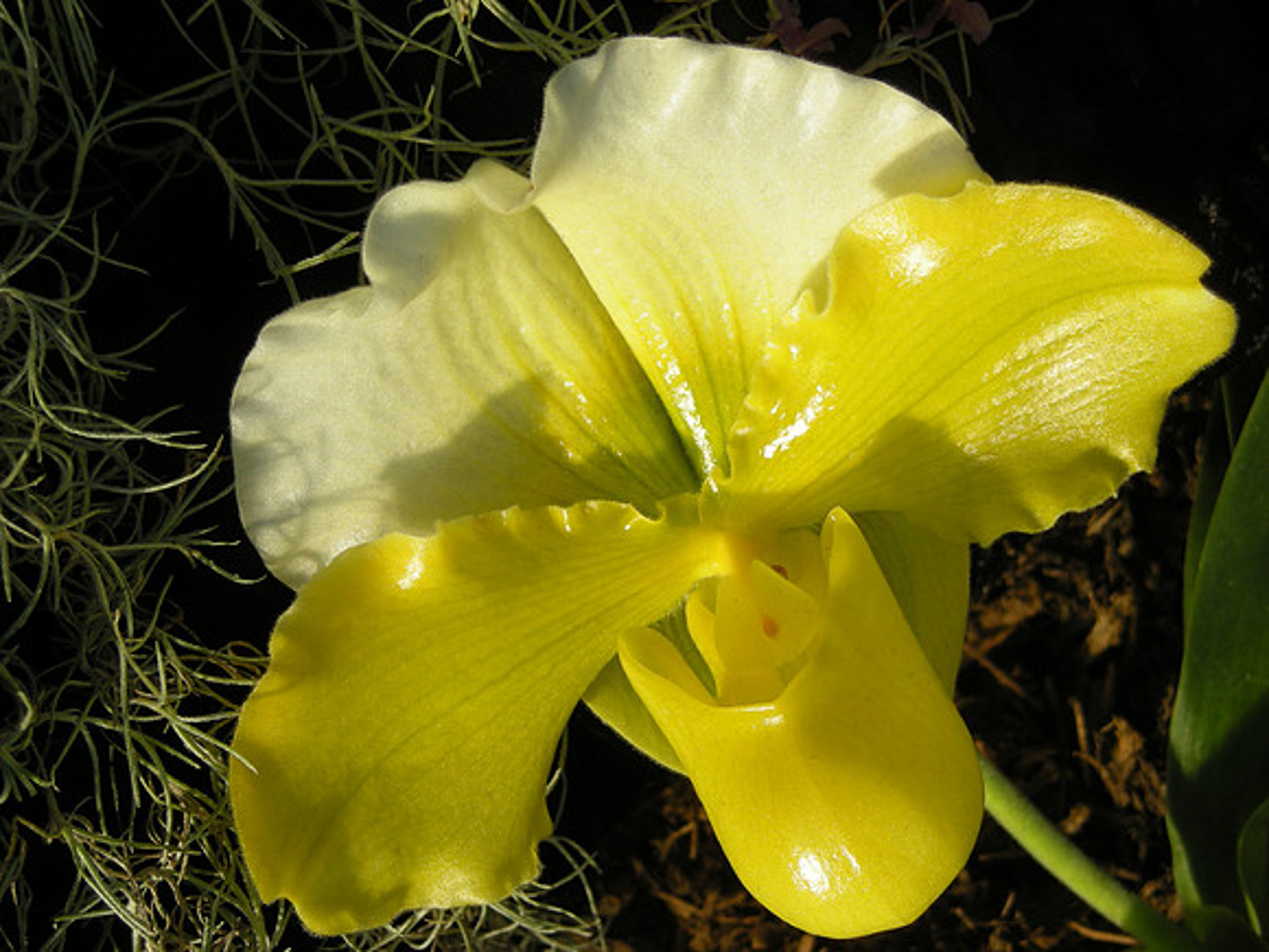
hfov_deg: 25.7
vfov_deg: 19.4
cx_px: 634
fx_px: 2786
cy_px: 476
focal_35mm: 76
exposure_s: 1/173
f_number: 3.9
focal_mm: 12.3
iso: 50
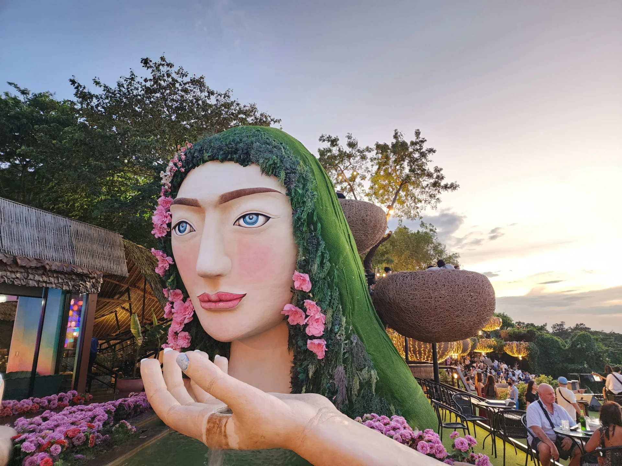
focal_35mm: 23
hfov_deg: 73.9
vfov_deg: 58.9
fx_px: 413
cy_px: 233
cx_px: 311
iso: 800
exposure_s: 1/100
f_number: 1.8
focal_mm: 6.4
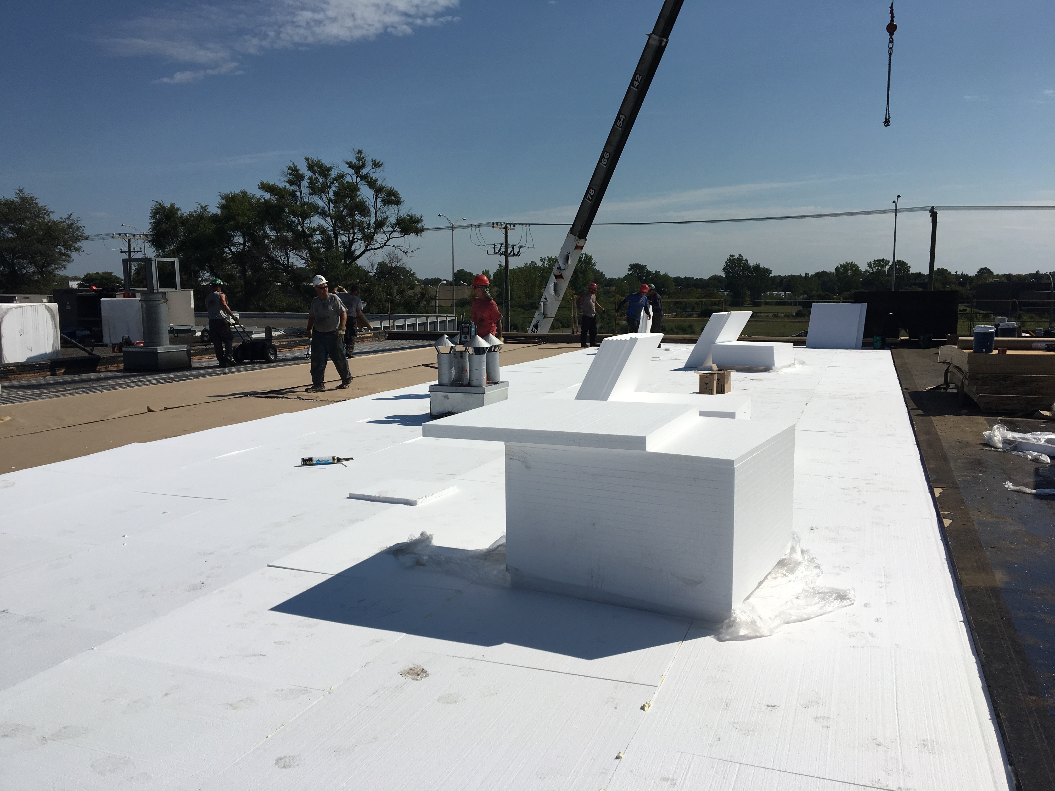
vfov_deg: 48.2
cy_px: 396
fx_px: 884
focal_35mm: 29
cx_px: 528
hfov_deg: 61.7
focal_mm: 4.15
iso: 25
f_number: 2.2
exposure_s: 1/5495
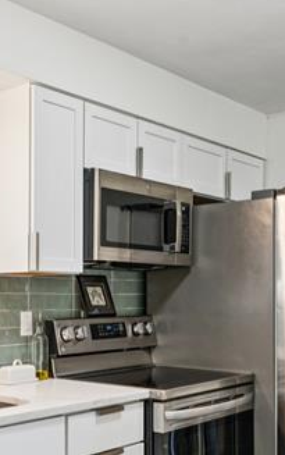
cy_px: 309
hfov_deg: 24.8
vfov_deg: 38.8
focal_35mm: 51
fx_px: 636
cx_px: 56
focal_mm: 16.1
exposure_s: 1/3.33
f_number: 13
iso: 200
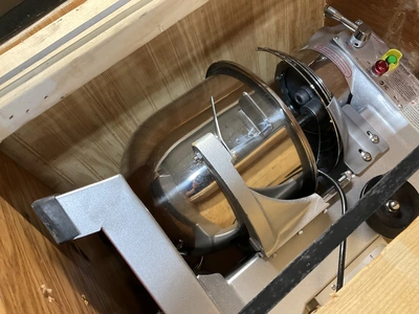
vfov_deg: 48.2
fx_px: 351
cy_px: 157
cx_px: 210
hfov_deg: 61.7
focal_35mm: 29
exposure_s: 1/40
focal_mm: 3
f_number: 1.8
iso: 250
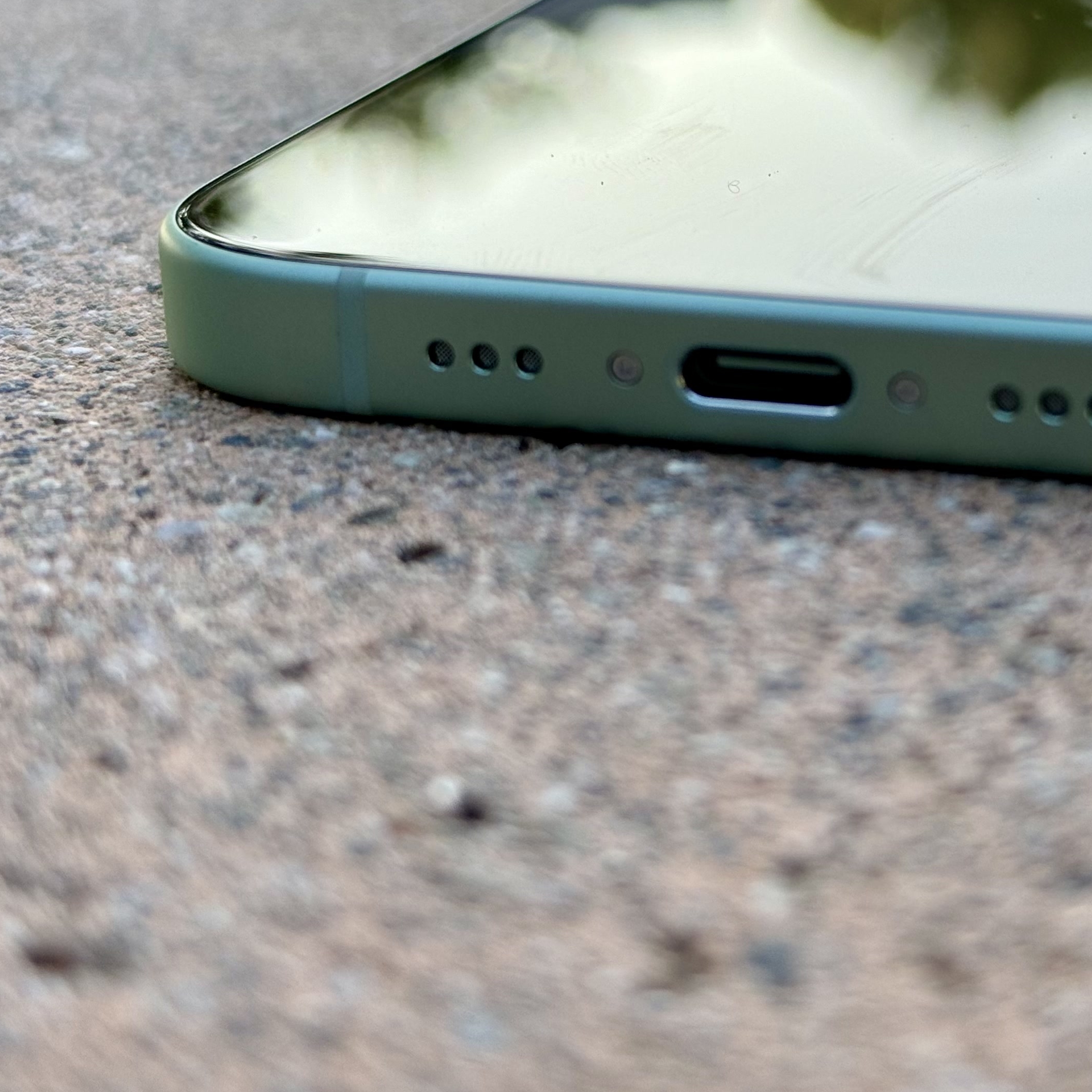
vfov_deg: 21.3
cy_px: 329
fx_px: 2891
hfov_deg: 21.2
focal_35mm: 81
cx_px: 833
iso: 64
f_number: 1.78
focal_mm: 6.86
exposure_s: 1/756
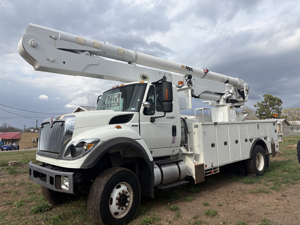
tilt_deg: +5.6
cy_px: 112
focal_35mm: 26
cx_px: 150
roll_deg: +0.2
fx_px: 225
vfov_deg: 53.1
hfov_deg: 67.3
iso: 50
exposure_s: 1/2865
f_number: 1.6
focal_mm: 5.96
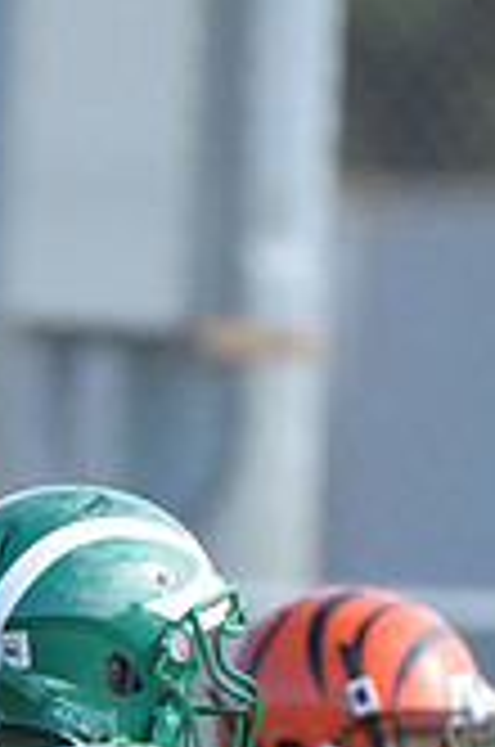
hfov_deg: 0.7
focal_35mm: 2099
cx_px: -65
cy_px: 1188
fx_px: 43470
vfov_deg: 1.0
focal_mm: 400
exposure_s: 1/3200
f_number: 4
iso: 1600
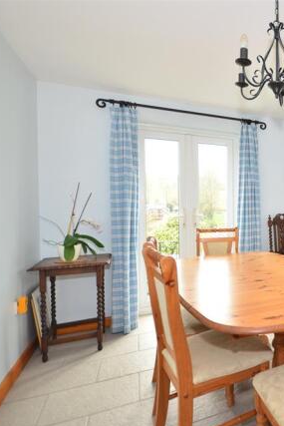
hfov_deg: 46.7
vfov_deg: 76.1
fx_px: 272
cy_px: 215
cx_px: 280
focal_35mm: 23
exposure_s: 1/15
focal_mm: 10
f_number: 5
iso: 200
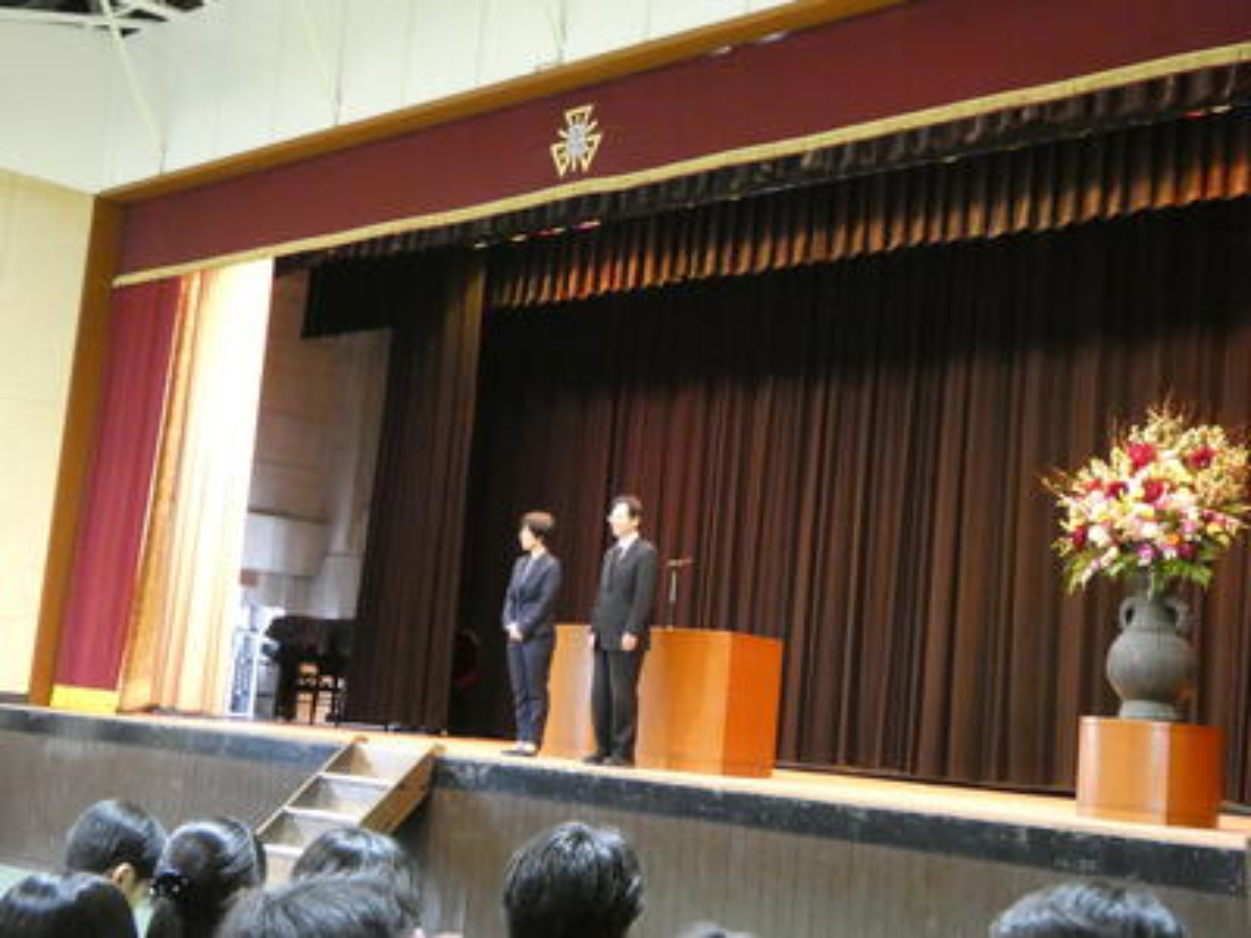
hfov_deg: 36.2
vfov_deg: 27.5
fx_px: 1915
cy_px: 469
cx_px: 626
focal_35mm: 53
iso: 1600
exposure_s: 1/20
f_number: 3.9
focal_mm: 9.5
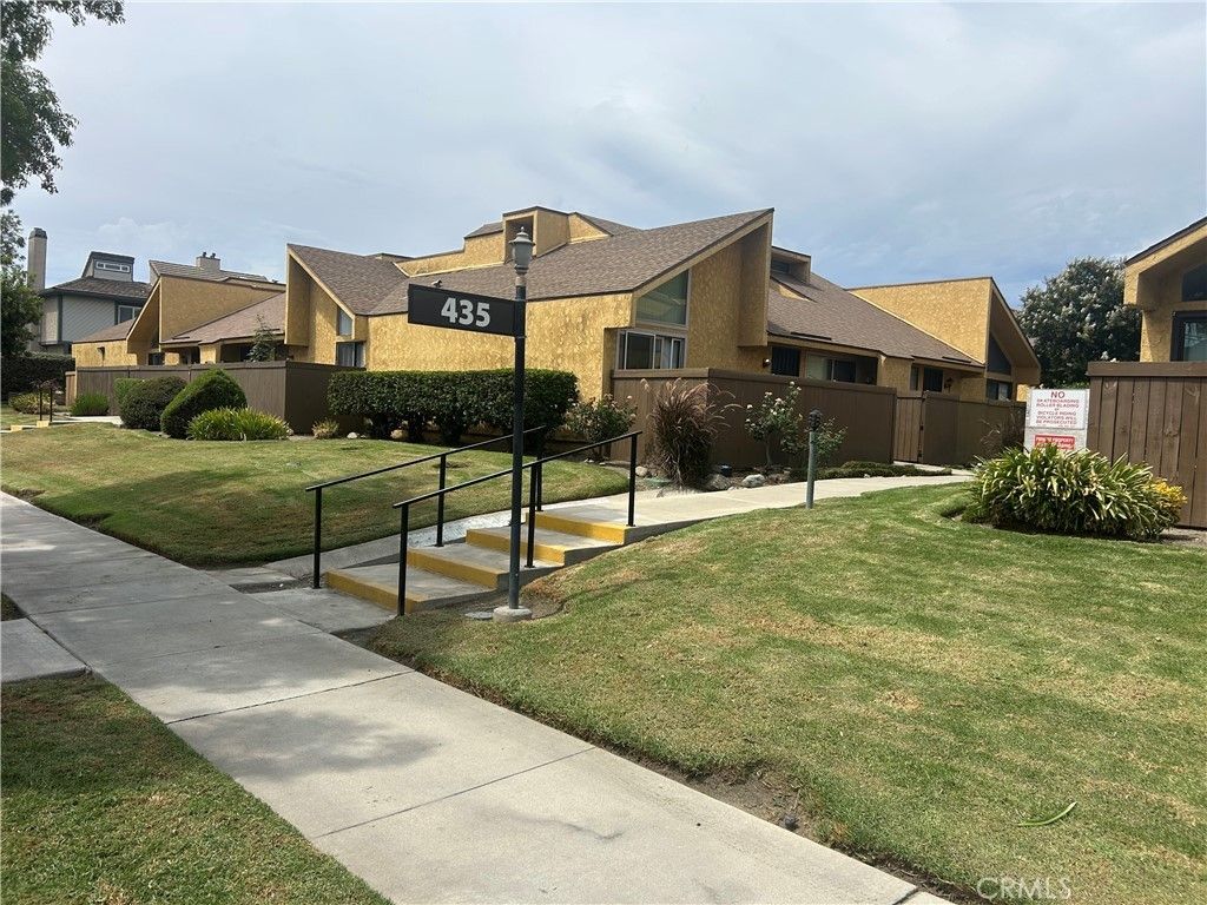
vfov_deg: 53.1
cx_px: 604
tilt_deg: -3.3
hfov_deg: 67.3
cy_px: 452
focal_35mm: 26
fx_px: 907
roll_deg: -2.2
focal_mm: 5.7
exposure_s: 1/5587
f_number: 1.5
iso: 50
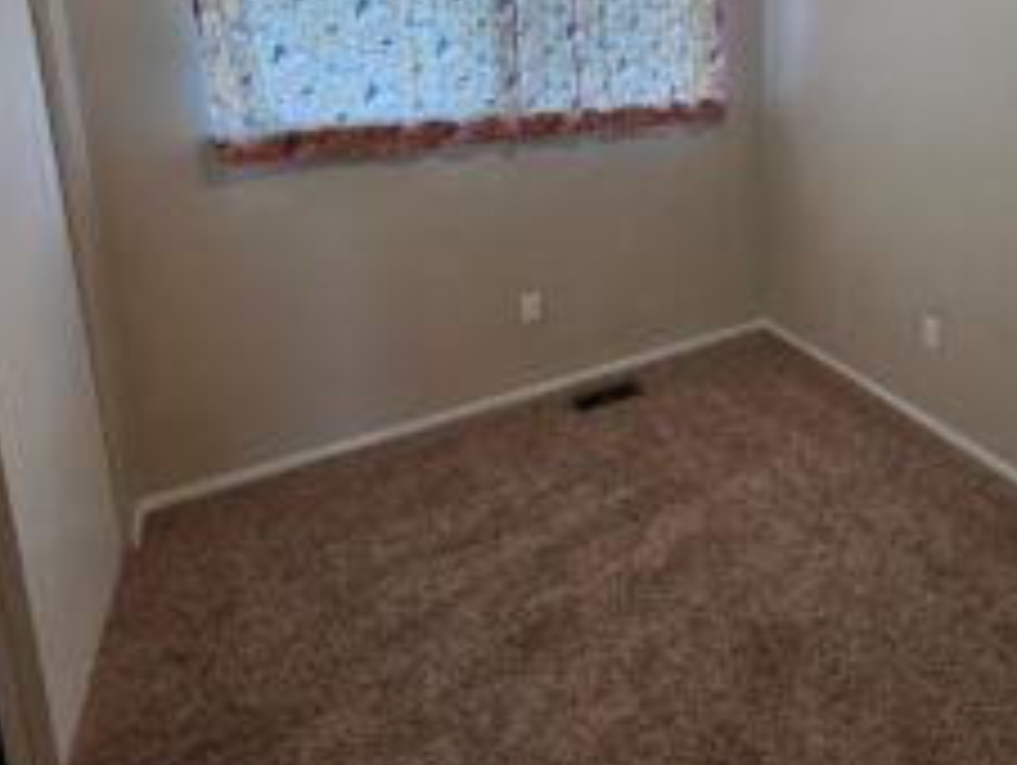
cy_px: 135
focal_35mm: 23
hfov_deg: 68.3
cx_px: 783
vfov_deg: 54.3
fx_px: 676
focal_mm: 2.2
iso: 160
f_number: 1.9
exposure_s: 1/120
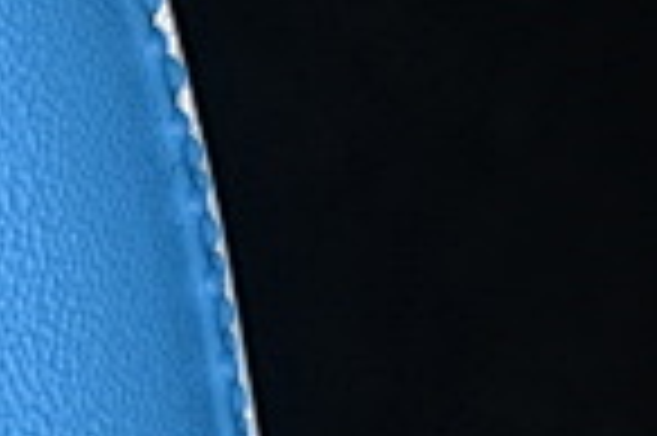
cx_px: -747
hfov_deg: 3.7
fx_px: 10117
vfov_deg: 2.5
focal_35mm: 555
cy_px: 787
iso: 160
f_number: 7.1
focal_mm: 50
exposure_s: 1/80
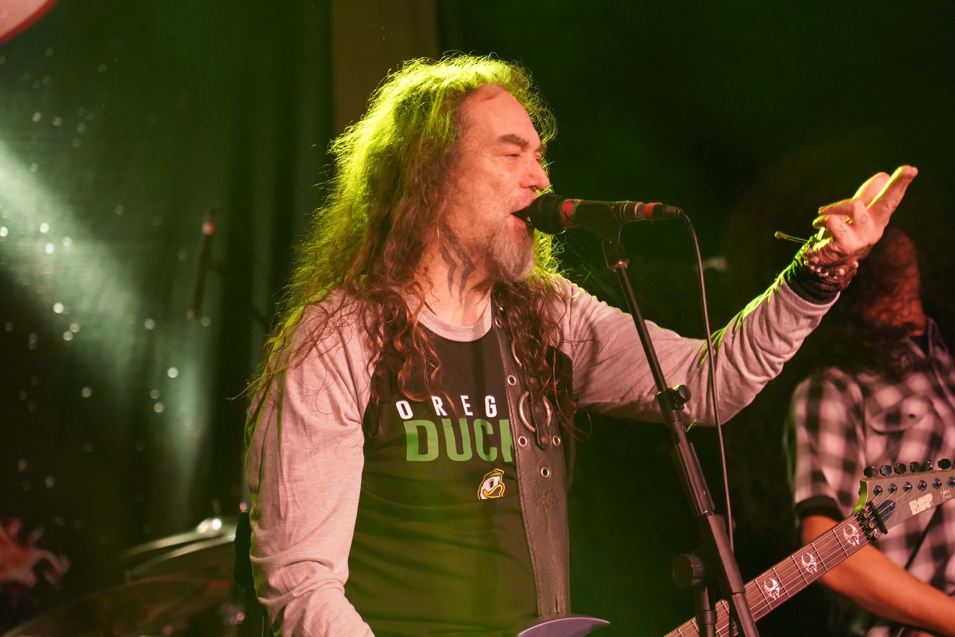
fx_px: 2785
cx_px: 478
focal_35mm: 105
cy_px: 318
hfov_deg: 19.5
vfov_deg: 13.0
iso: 10000
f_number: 4
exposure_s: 1/160
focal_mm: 105
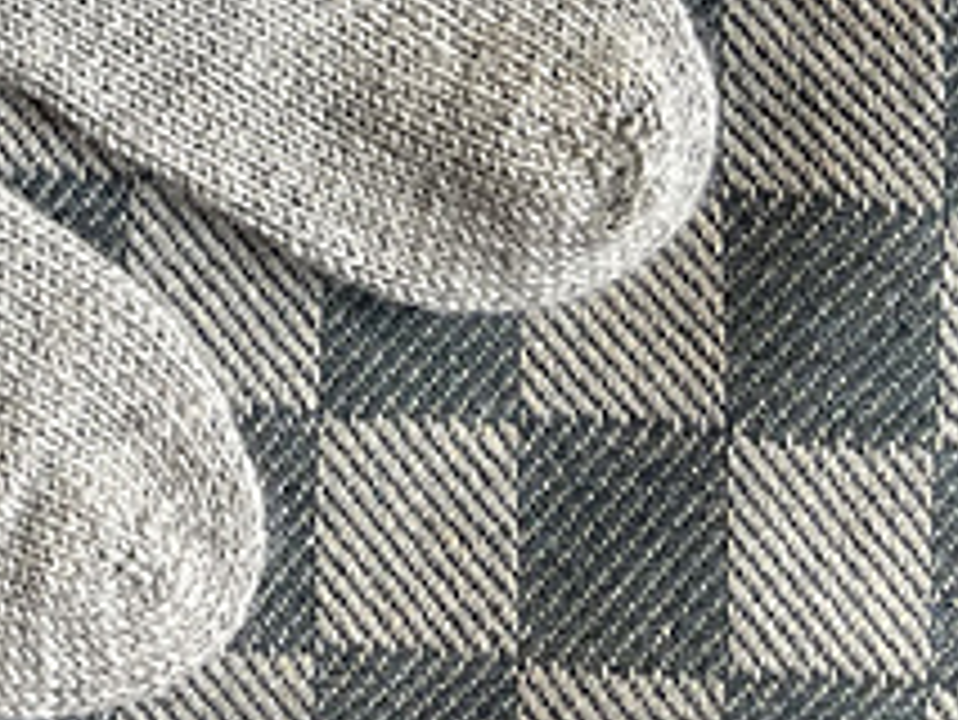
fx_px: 2160
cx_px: -360
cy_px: -338
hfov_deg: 21.9
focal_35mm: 78
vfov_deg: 17.2
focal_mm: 5.7
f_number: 1.5
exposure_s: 1/121
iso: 100
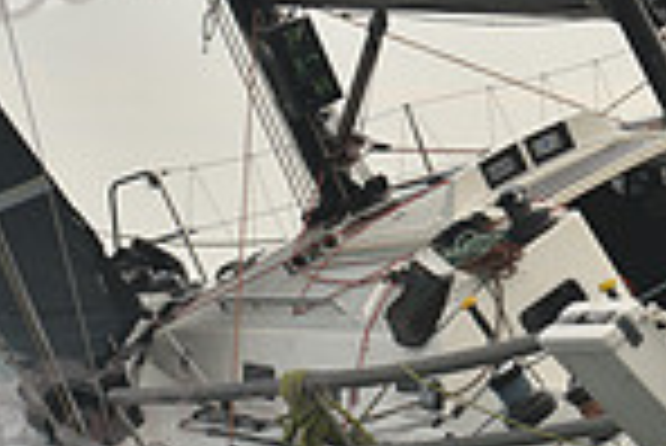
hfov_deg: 7.5
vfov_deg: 5.0
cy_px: 155
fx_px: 5092
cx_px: 567
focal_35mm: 275
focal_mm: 70
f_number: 6.3
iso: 250
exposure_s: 1/500
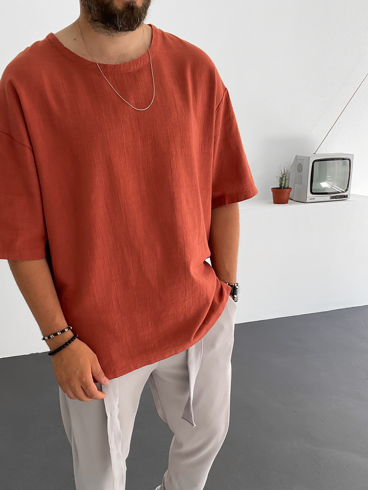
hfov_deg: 37.6
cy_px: 309
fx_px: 539
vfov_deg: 48.5
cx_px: 147
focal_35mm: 38
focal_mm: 3
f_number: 1.8
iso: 25
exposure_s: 1/120
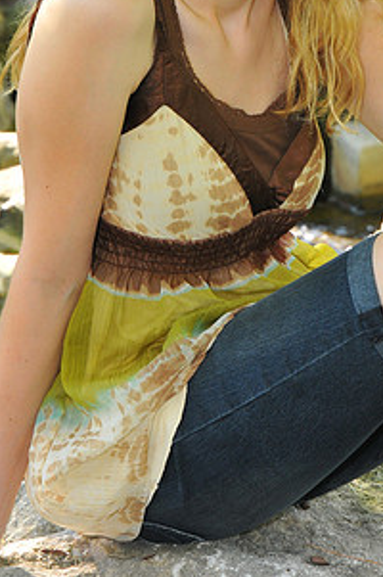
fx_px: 2863
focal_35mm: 179
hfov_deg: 7.7
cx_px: 225
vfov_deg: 11.4
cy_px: 98
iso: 400
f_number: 5.6
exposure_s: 1/125
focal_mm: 62
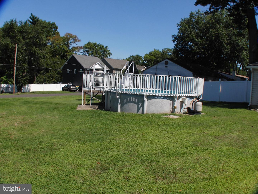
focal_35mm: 36
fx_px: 268
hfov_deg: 51.4
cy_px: 97
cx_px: 129
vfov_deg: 39.7
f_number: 4.2
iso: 100
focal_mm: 7.3
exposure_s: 1/1250
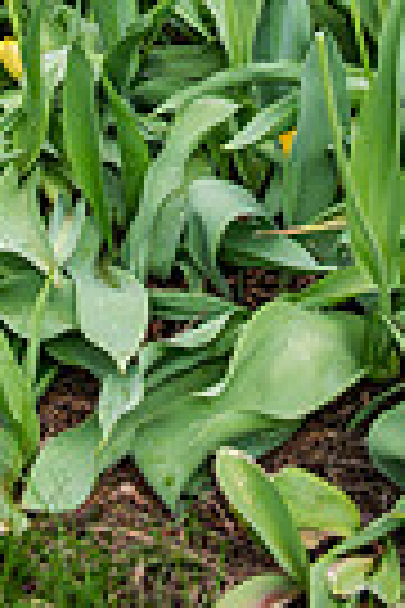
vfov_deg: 18.5
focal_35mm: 97
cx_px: 180
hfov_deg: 14.1
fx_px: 1637
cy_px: -320
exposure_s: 1/250
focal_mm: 29
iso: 100
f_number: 5
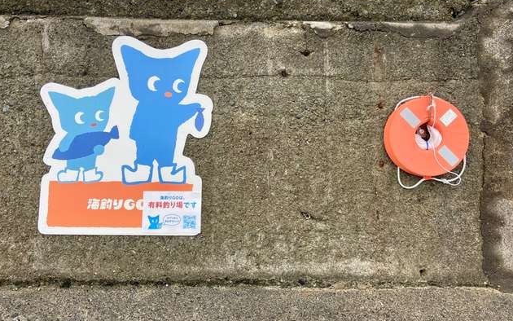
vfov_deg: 44.5
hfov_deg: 66.5
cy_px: 145
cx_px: 256
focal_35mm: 28
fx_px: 392
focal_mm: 4.25
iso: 32
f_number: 1.8
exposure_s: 1/460
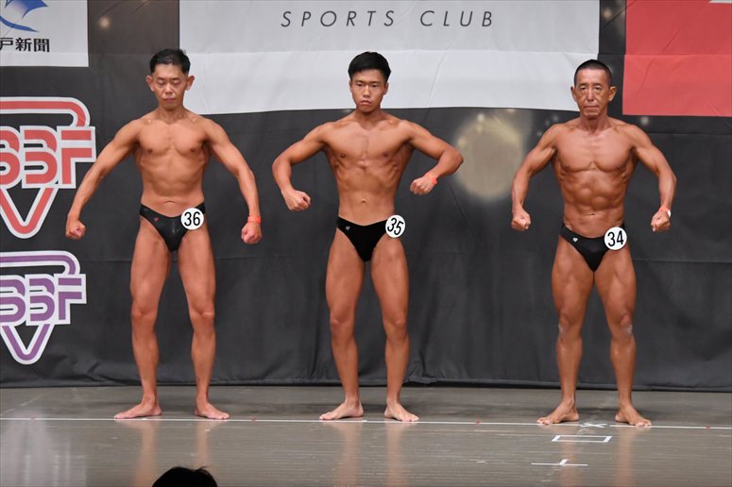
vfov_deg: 6.8
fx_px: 4105
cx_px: 366
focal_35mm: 202
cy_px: 244
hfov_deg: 10.2
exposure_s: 1/400
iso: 5000
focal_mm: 135
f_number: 5.6
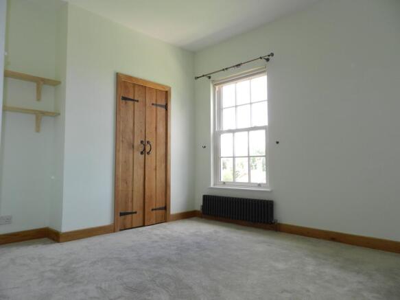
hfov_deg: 73.9
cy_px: 150
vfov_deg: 58.9
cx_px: 200
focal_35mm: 23
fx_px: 266
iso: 160
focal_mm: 4
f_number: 3.4
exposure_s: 1/80
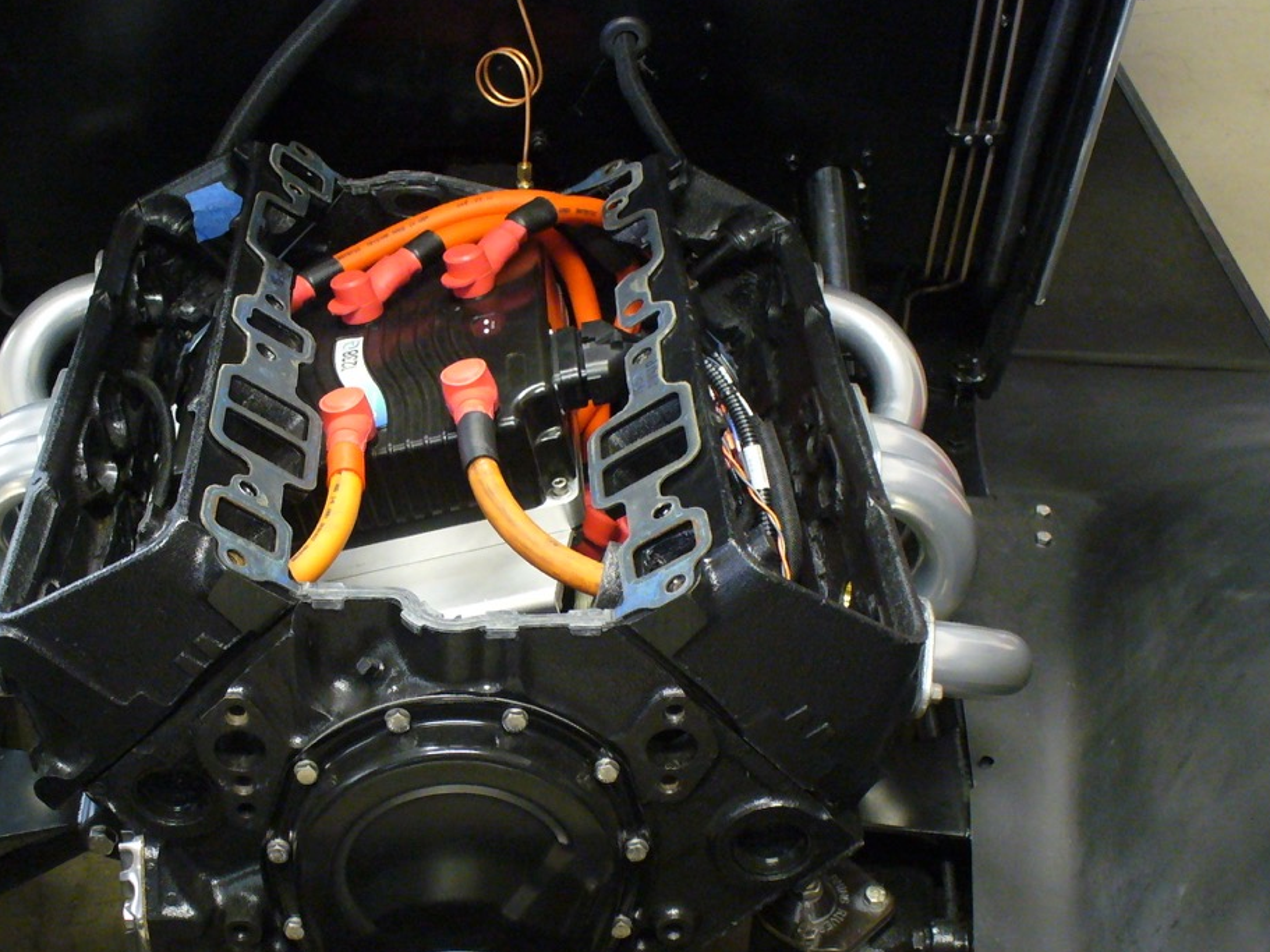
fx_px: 1908
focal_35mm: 52
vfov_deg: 27.9
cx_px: 533
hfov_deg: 36.7
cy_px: 615
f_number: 2.8
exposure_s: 1/8
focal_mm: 6.1
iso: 200
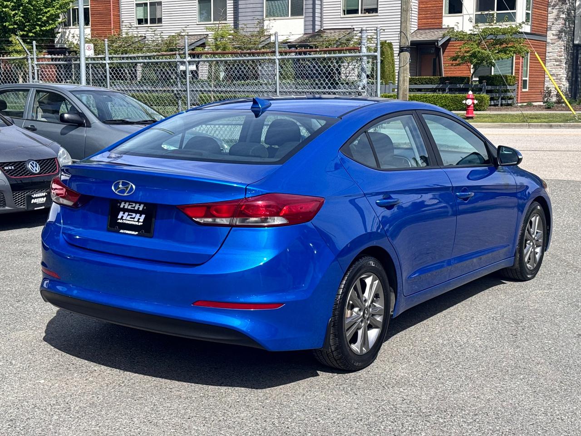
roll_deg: +1.3
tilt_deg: -4.8
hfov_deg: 39.7
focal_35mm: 48
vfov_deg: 30.3
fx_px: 806
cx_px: 290
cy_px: 218
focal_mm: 6.76
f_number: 1.78
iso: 64
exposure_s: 1/3425
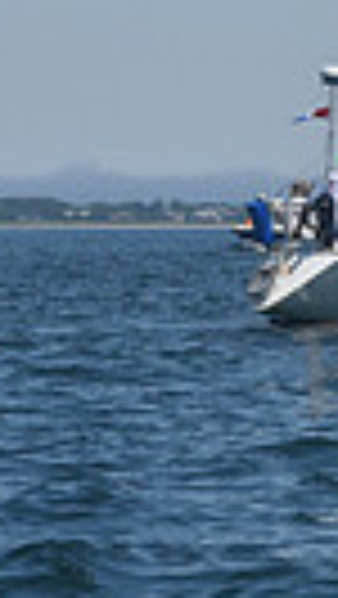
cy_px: 2
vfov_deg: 5.5
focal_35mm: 393
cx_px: 1167
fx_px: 6250
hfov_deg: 3.0
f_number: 9
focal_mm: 86
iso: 320
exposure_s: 1/1600
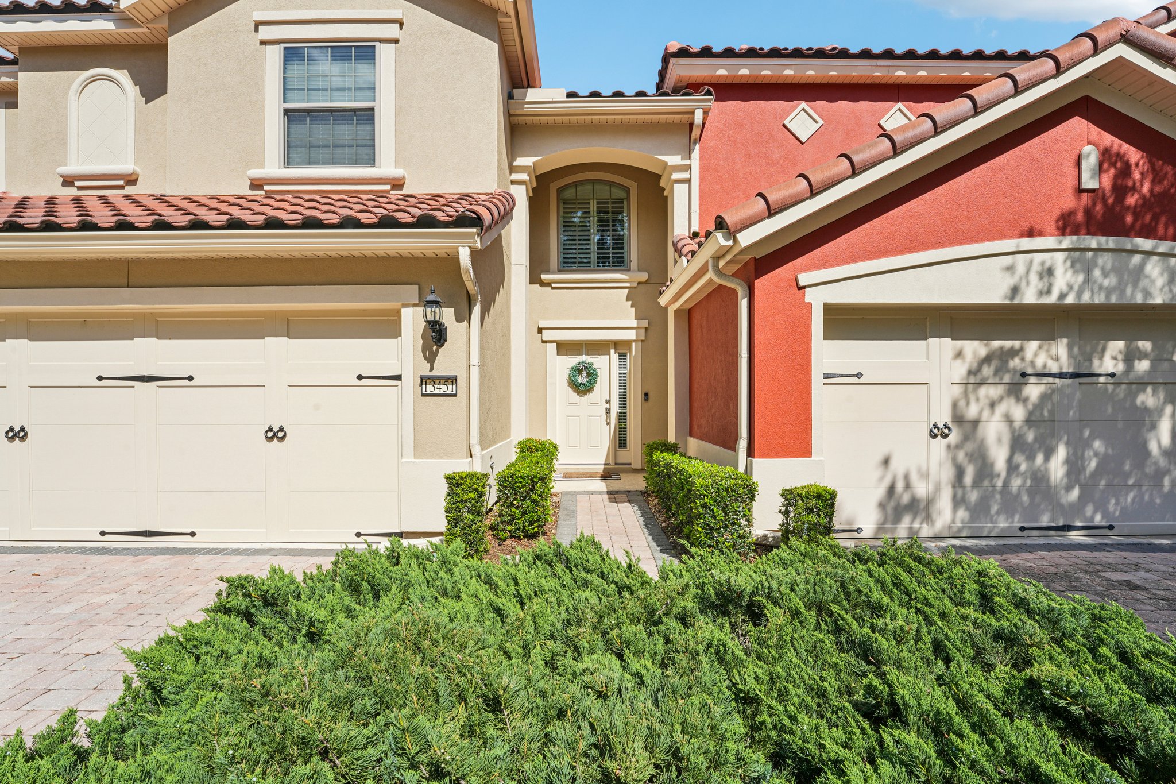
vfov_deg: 75.5
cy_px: 392
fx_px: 506
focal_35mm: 16
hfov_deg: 98.5
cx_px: 588
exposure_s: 1/100
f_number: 13
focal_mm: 15.5
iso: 100
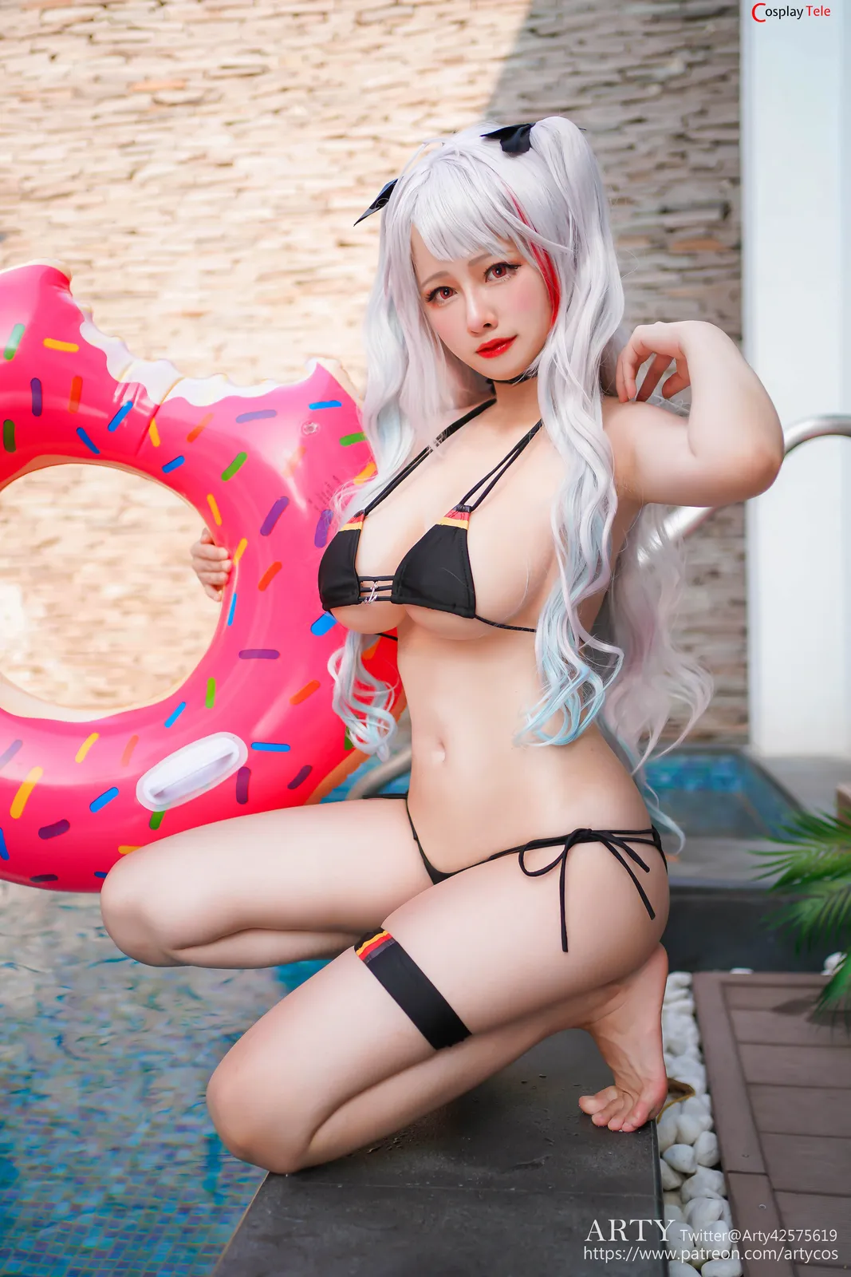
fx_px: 1241
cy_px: 638
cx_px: 426
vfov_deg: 54.4
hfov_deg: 37.9
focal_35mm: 35
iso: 160
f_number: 2
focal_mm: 35
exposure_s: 1/1250
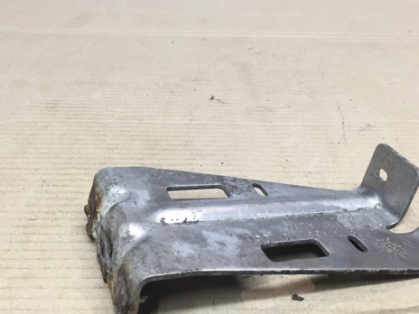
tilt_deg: -30.2
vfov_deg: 35.9
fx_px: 484
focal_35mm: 40
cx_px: 229
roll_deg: -1.8
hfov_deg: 46.7
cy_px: 146
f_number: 2.2
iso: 50
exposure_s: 1/33
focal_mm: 4.15
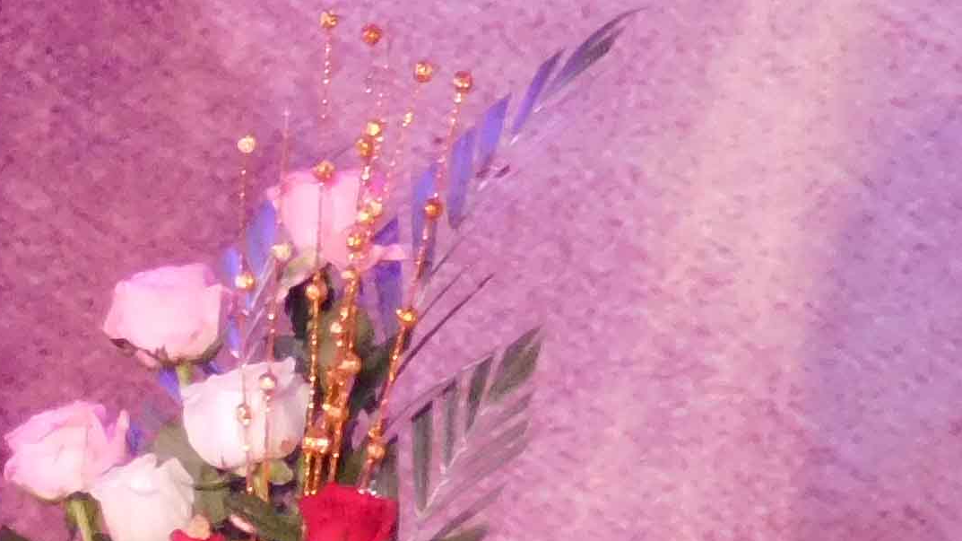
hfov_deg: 2.5
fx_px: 21958
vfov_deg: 1.4
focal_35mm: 861
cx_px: -988
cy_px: -1
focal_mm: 32.7
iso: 500
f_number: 5.4
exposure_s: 1/30
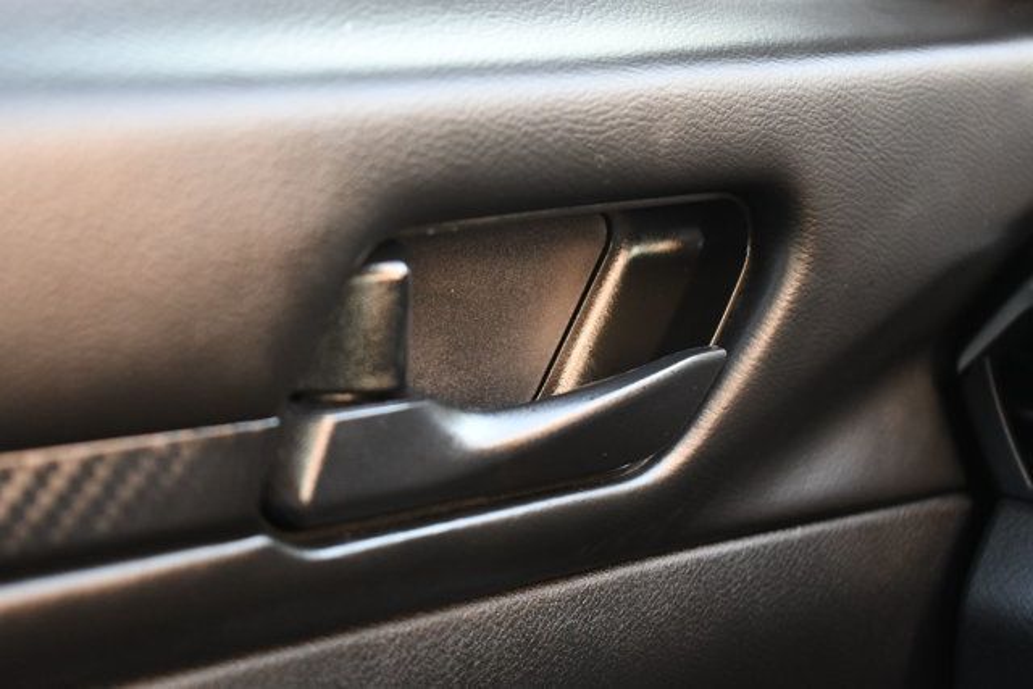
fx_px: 1808
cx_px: 516
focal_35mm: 63
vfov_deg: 21.6
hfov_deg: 31.9
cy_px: 344
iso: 2000
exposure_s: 1/125
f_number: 5
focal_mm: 42
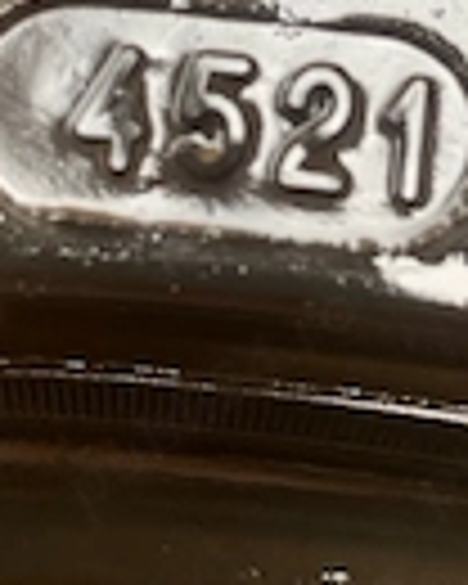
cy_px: 104
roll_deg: +1.3
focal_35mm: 75
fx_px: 1299
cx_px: 302
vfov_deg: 24.9
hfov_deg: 20.4
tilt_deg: -39.6
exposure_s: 1/68
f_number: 1.8
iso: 125
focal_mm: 4.25
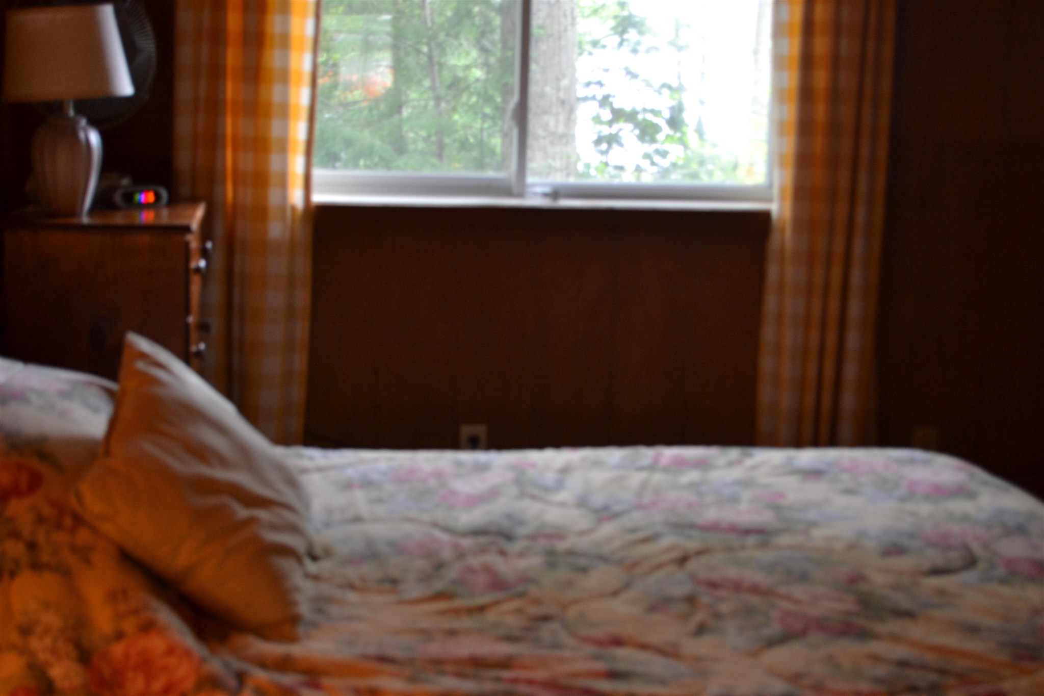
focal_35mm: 52
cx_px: 522
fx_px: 1522
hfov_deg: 37.9
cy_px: 348
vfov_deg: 25.7
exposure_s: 1/15
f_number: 5
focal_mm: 35
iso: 720
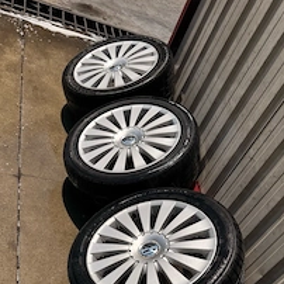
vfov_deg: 36.4
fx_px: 390
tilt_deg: -50.0
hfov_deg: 39.8
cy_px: 278
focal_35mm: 42
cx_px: 110
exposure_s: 1/11905
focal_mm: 6.76
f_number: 1.78
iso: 100
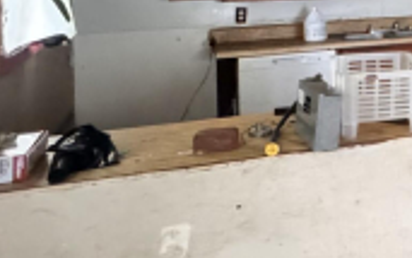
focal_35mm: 58
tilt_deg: -2.8
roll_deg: -0.7
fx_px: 651
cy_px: -29
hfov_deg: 26.9
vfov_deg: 21.2
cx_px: 589
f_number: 2.2
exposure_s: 1/55
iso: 1250
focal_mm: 2.22
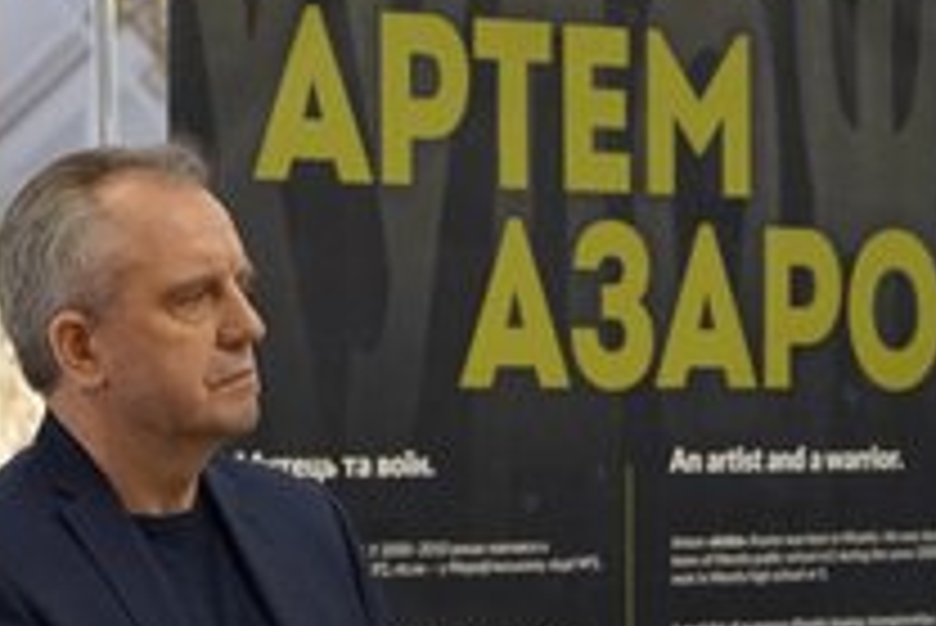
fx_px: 3096
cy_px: 534
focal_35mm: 119
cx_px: 202
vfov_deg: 11.5
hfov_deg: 17.1
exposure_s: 1/160
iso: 10000
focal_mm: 62
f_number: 4
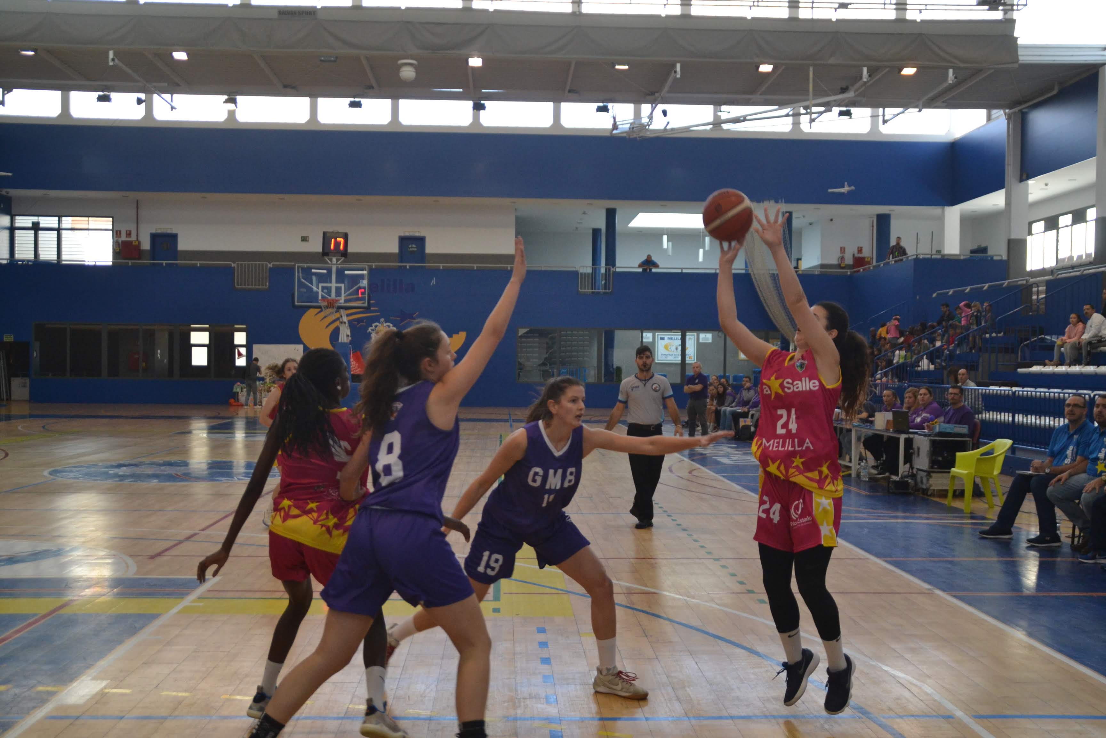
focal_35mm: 38
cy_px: 369
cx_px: 553
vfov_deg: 35.5
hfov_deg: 51.3
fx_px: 1152
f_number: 3.8
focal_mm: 25
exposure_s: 1/500
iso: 1100
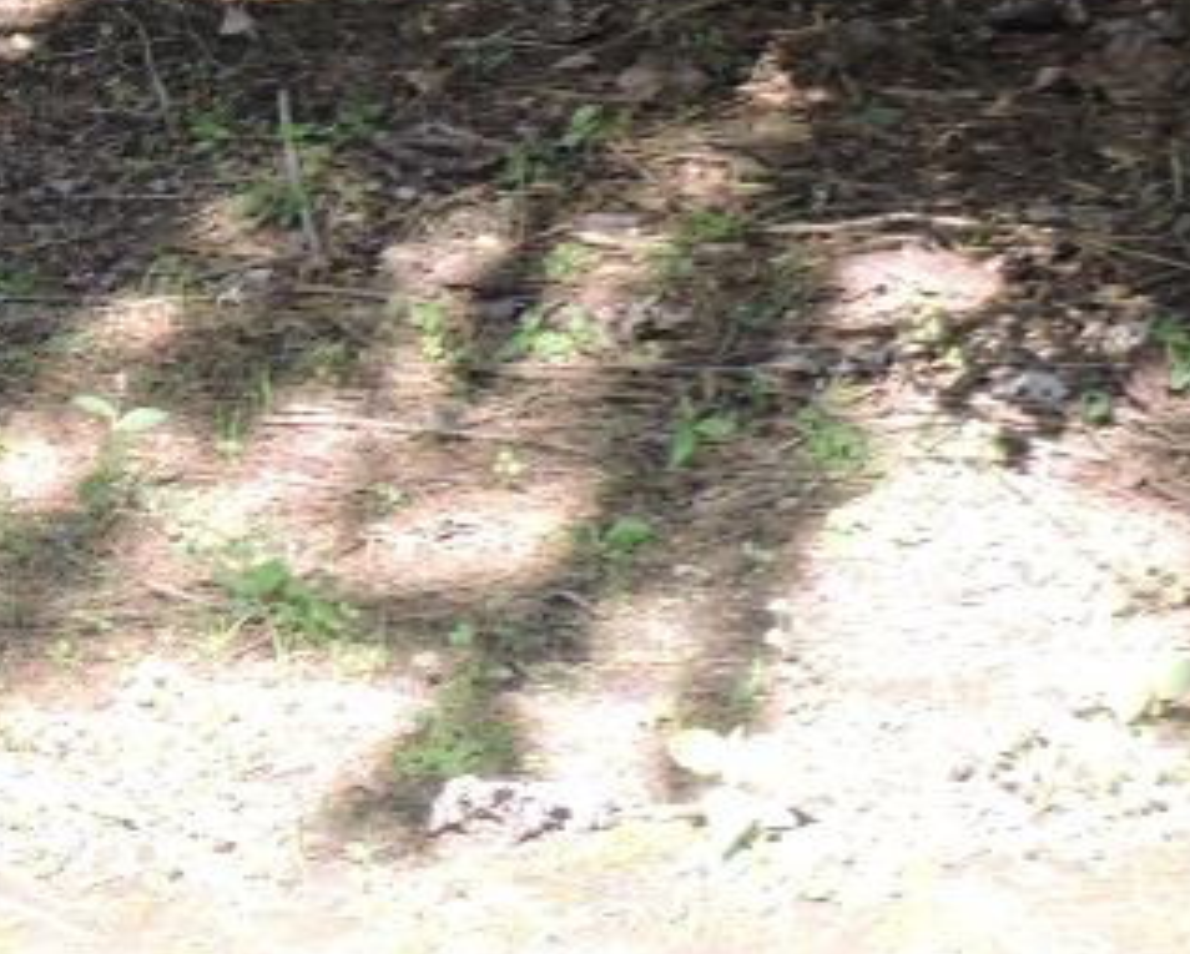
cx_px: -864
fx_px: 10893
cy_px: 288
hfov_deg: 6.1
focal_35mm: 309
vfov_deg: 5.0
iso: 100
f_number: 3.9
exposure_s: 1/100
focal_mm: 12.5
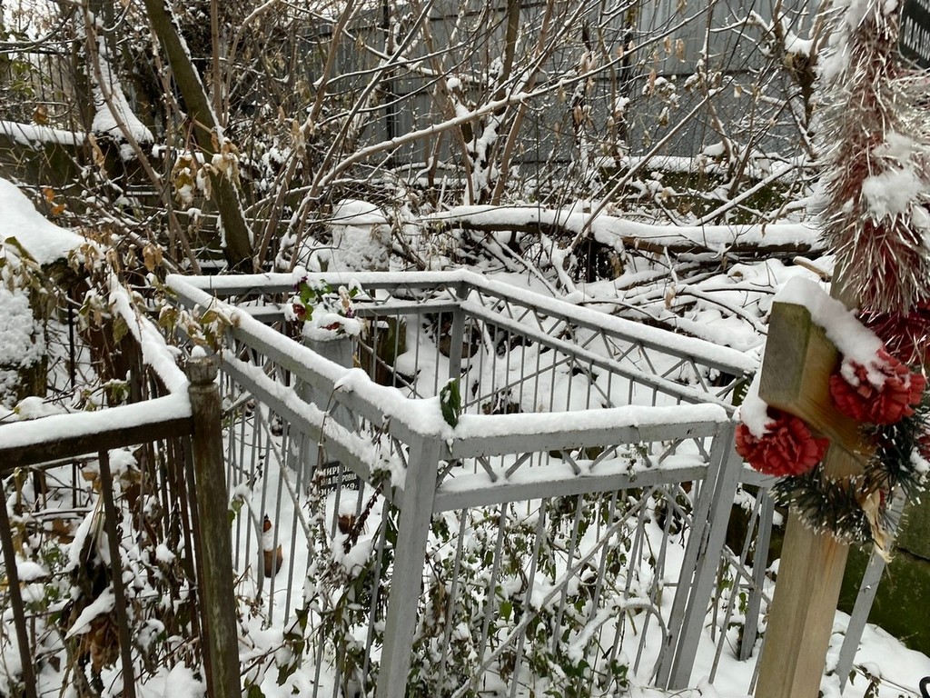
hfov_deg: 67.3
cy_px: 349
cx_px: 465
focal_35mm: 26
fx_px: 699
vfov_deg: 53.1
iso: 64
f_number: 1.8
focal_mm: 4.25
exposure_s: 1/122
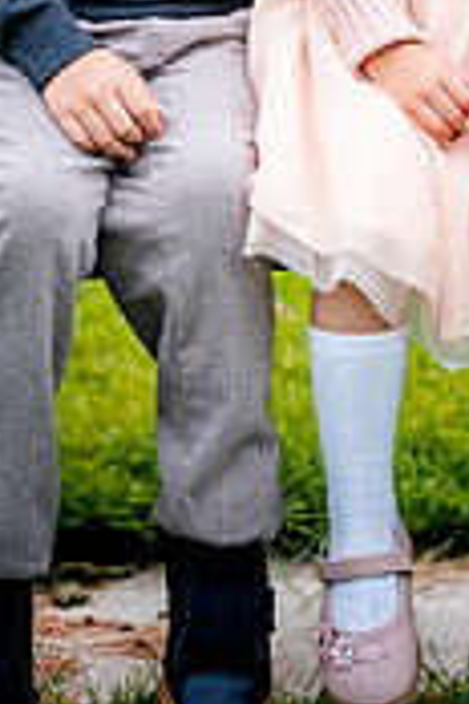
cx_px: 311
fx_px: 2521
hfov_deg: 10.6
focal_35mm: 129
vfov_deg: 15.5
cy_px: -49
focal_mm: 50
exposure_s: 1/800
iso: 200
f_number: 2
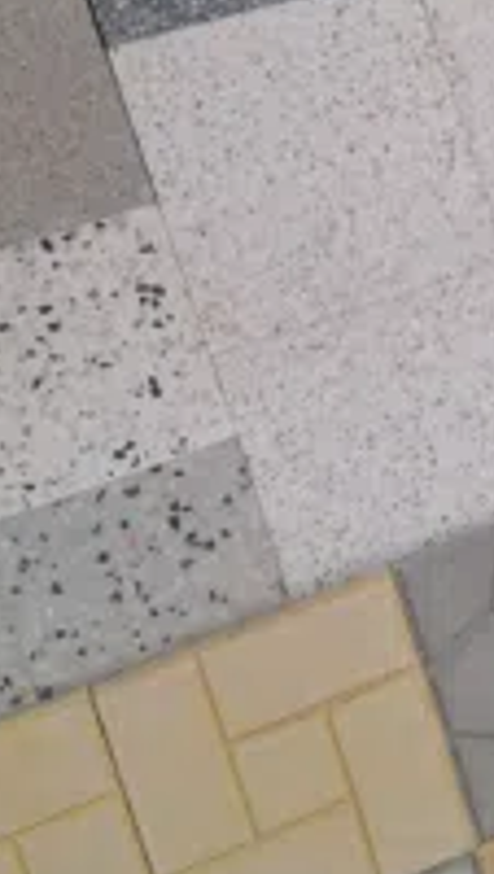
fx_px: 1160
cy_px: 302
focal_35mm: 50
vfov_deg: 40.8
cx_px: 481
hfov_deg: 23.2
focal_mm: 5.54
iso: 40
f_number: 1.8
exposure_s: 1/120
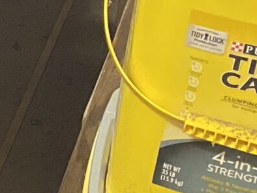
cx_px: -450
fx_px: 1254
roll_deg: +0.1
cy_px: -132
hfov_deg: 9.7
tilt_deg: -22.4
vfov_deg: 8.5
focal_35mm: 169
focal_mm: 4.25
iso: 640
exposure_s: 1/30
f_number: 1.8
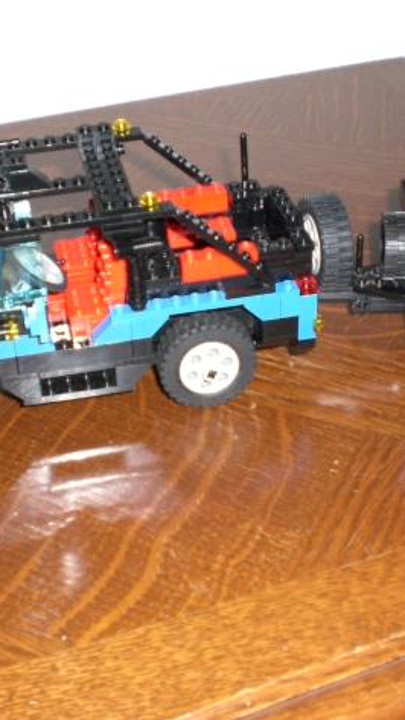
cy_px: 358
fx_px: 1069
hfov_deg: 21.4
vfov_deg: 37.2
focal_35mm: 56
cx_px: 239
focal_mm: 6.3
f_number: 3.1
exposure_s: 1/60
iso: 200
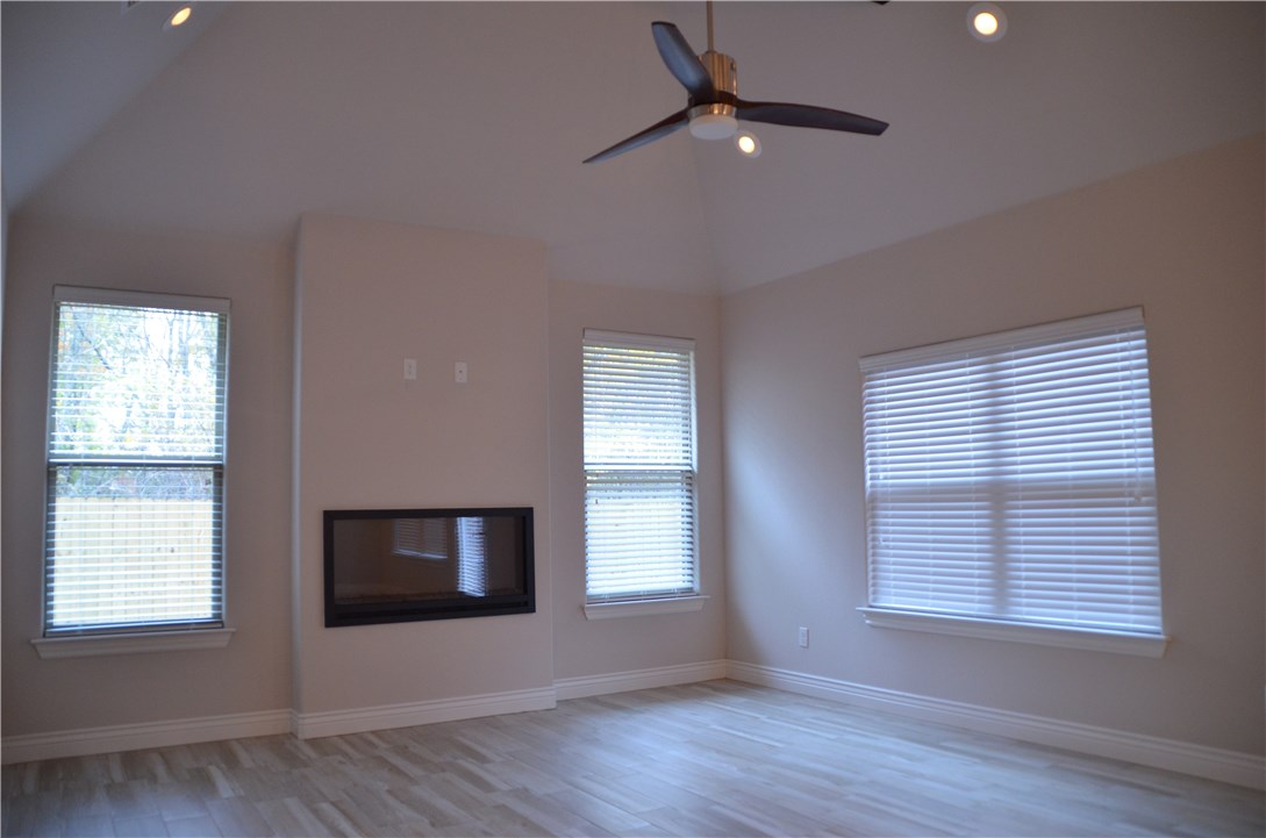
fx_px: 947
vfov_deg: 47.7
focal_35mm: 27
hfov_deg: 67.5
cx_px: 633
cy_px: 419
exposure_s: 1/60
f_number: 4
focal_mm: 18
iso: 800
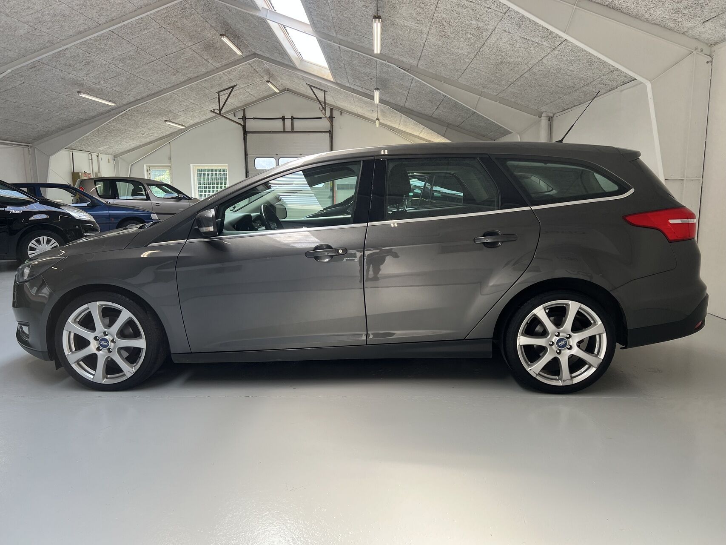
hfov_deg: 67.3
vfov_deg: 53.1
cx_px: 363
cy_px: 272
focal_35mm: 26
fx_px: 545
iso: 40
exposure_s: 1/237
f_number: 1.5
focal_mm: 5.7
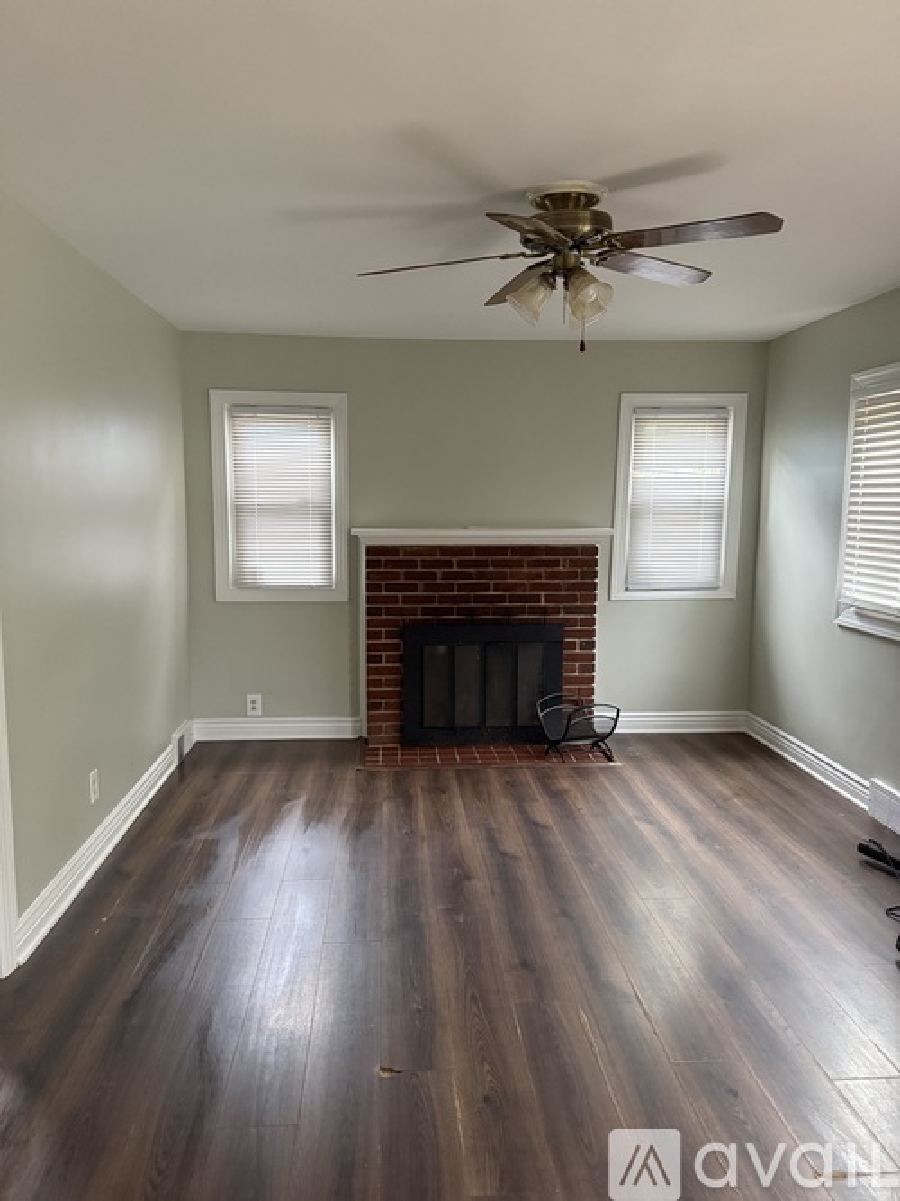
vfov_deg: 71.6
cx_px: 450
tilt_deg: -6.2
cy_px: 600
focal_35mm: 24
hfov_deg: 56.8
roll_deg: -0.8
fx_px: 832
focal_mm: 6.76
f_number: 1.78
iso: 800
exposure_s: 1/60
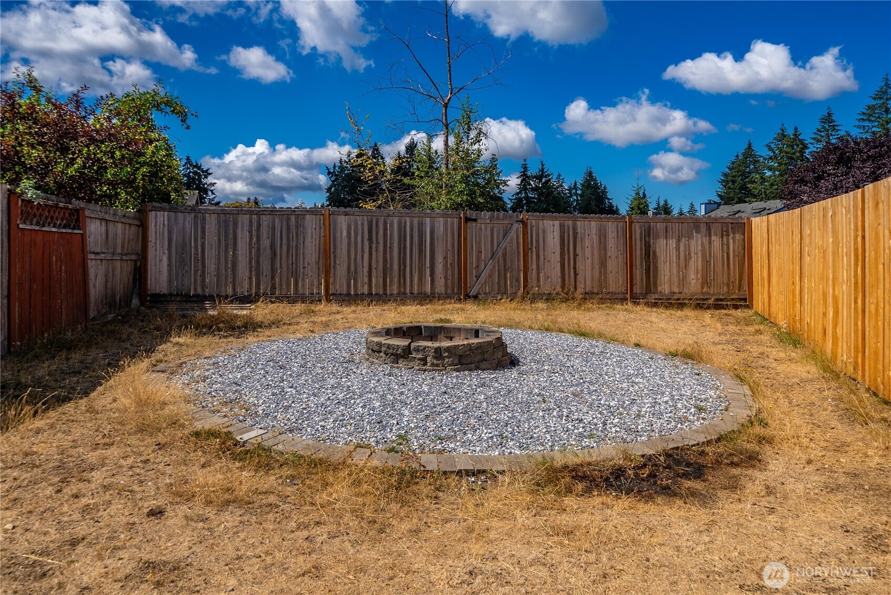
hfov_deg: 73.7
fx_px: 594
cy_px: 298
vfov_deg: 53.2
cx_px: 446
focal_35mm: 24
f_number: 7.1
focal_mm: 24
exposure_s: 1/250
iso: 80
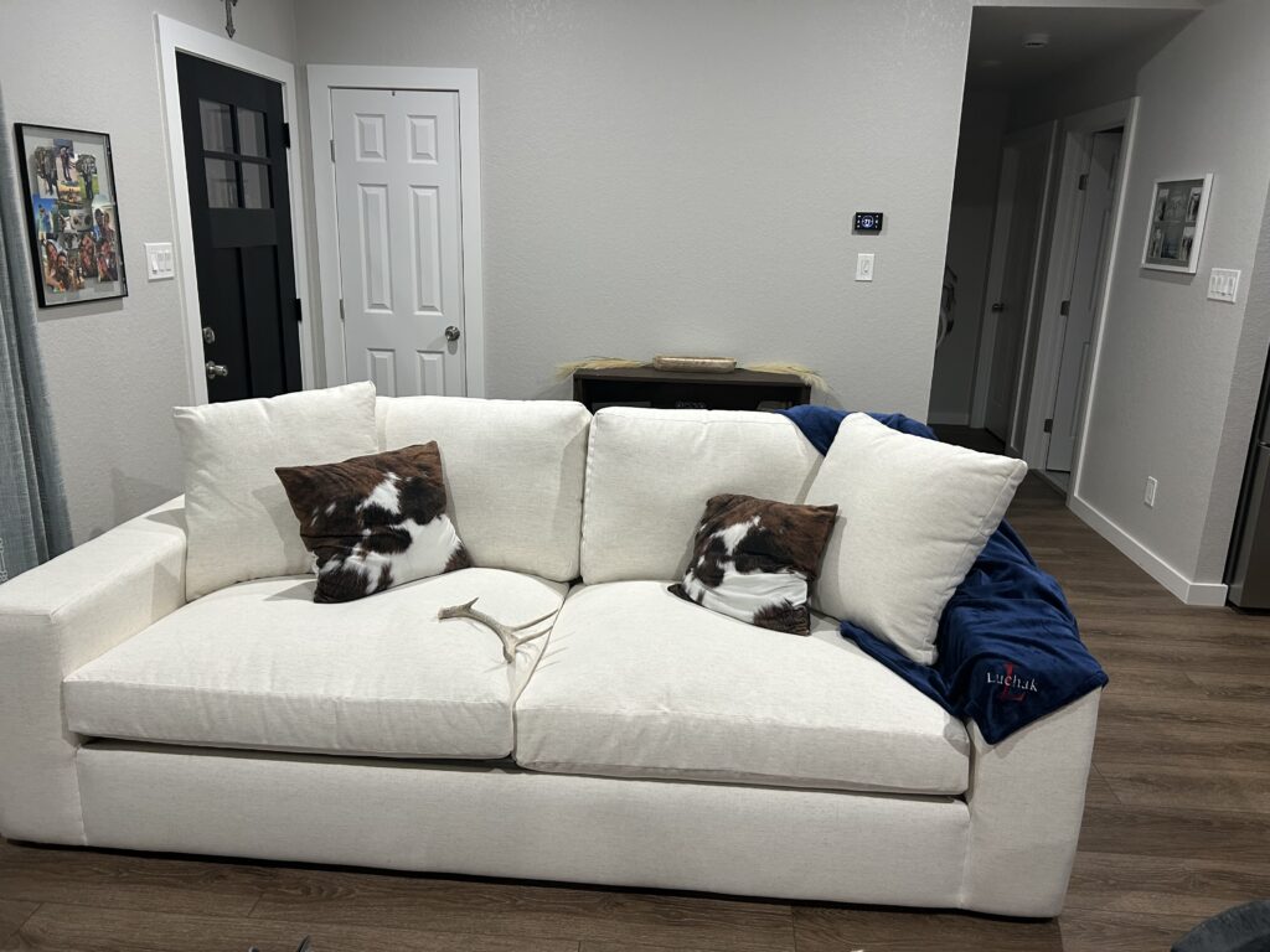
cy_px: 476
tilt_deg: -15.2
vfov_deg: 53.1
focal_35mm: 26
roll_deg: -1.6
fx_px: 954
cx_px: 635
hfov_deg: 67.3
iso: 160
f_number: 1.5
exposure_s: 1/60
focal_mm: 5.7
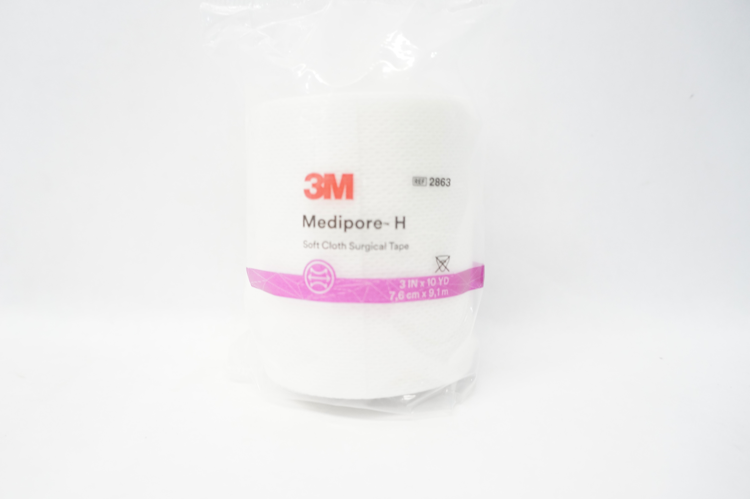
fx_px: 562
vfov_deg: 47.8
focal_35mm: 27
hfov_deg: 67.4
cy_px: 250
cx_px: 375
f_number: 5
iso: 800
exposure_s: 1/80
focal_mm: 18
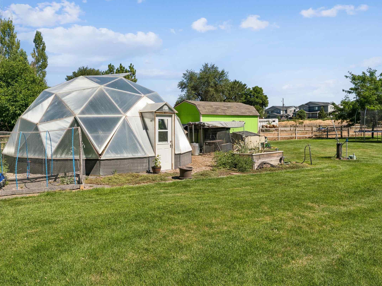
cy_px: 126
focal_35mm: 27
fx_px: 298
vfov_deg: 51.3
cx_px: 160
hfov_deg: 65.0
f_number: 13
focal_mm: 19.7
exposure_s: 1/640
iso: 400
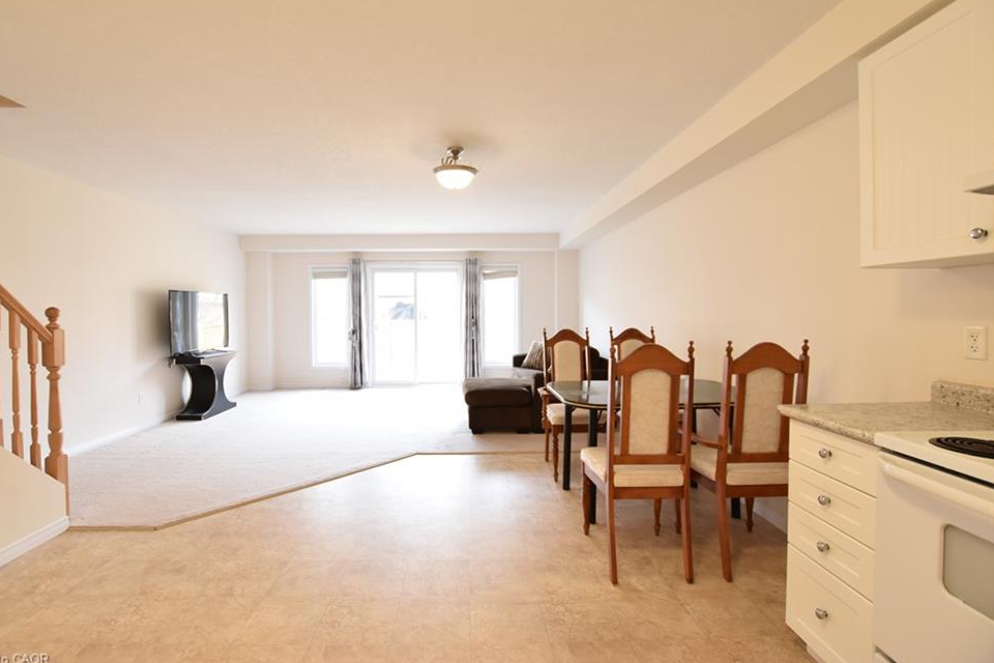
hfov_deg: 96.6
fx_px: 442
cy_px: 315
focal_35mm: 16
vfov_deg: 73.7
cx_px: 469
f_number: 4
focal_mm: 10
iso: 640
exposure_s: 1/60
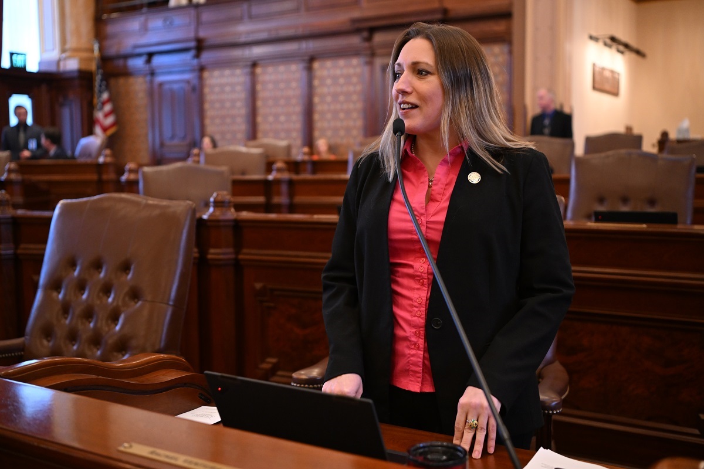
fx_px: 782
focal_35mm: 40
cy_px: 234
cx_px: 352
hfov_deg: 48.5
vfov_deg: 33.4
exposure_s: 1/200
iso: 3200
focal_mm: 40
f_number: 2.8
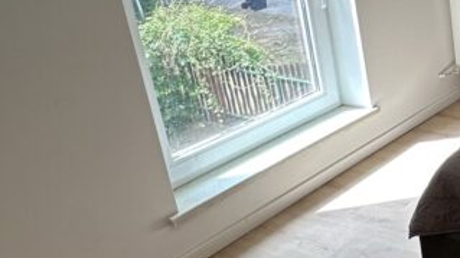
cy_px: 12
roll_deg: -0.2
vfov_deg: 23.5
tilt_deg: -17.3
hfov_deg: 29.4
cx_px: 658
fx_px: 597
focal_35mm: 49
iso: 50
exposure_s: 1/100
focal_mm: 2.22
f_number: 2.2
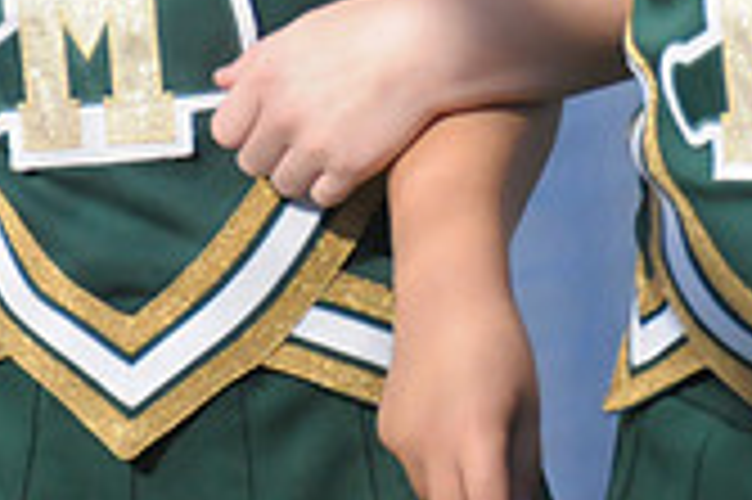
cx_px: 392
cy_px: -322
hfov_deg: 1.0
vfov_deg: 0.7
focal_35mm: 2079
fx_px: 43385
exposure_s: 1/8000
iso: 1600
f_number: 4
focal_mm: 400
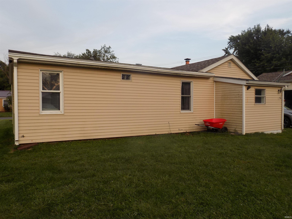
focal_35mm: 27
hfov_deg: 65.3
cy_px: 110
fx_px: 228
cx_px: 146
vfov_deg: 51.4
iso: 80
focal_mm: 4.8
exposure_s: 1/100
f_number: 3.2
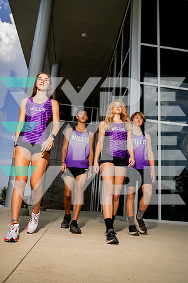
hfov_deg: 45.0
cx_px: 94
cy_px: 142
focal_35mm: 29
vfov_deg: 63.7
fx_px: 227
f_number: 4.5
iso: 125
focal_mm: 29
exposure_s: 1/1600
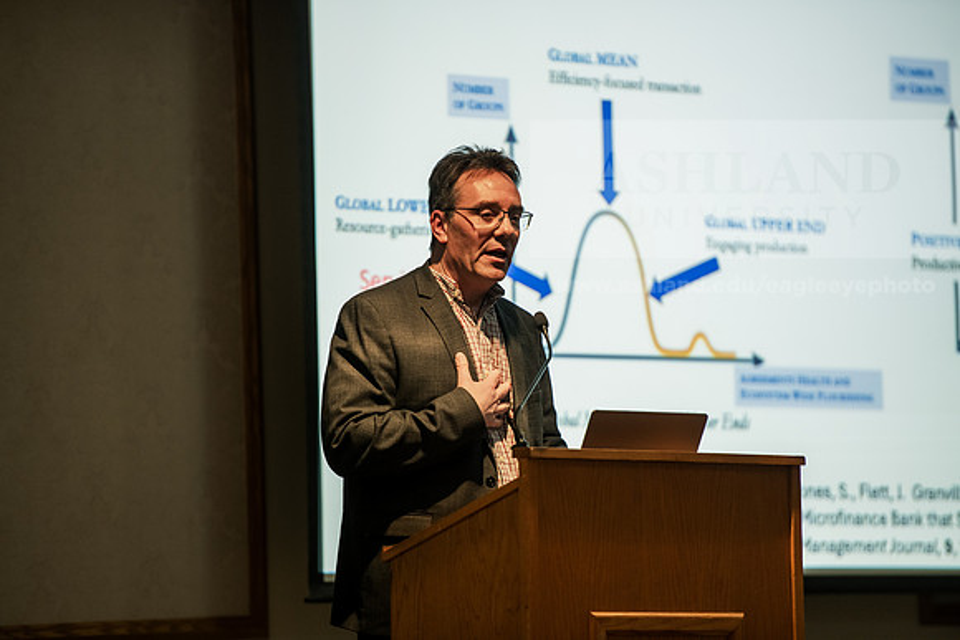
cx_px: 480
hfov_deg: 10.8
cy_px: 320
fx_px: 5068
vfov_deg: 7.2
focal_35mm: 190
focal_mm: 190
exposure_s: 1/200
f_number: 3.2
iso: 1000
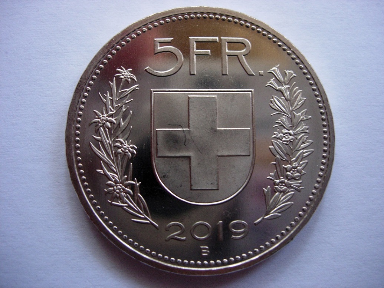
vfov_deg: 37.7
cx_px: 192
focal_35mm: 38
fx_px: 422
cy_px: 144
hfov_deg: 49.0
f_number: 2.8
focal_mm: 7.8
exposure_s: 1/32
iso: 168
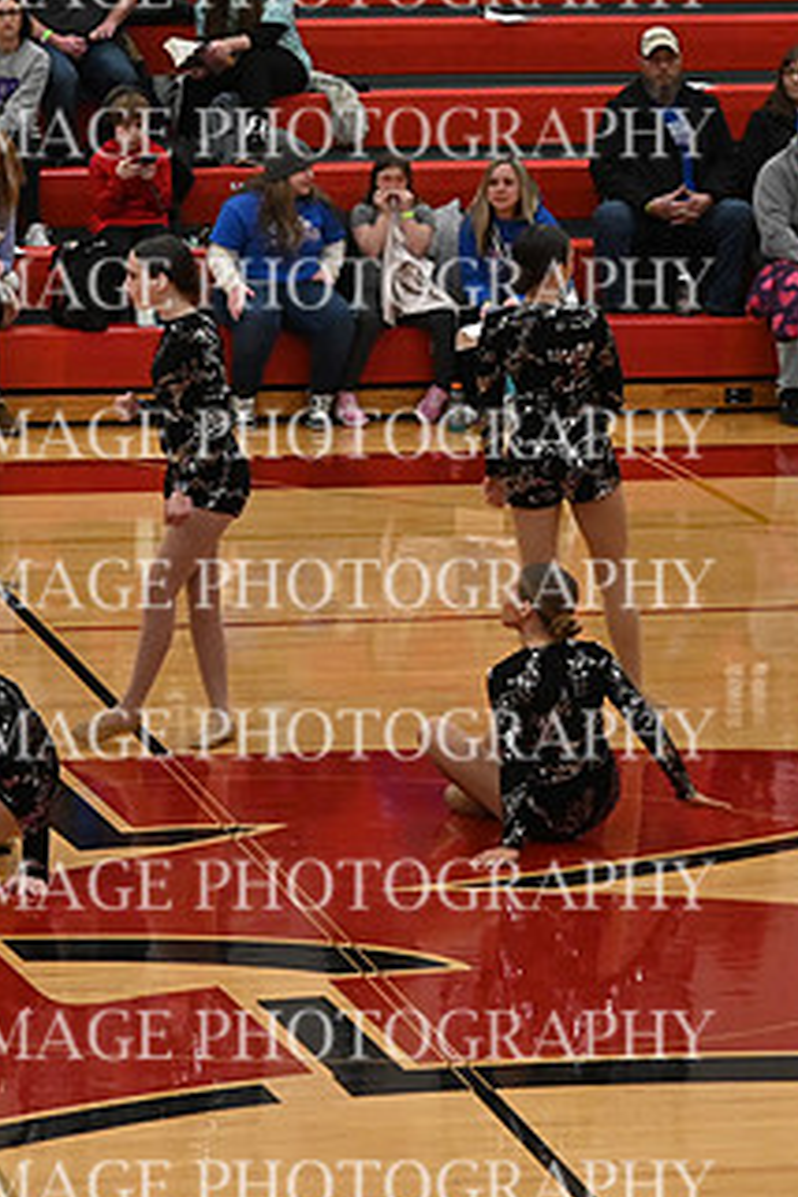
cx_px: 175
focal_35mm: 190
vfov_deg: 10.8
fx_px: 6317
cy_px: 509
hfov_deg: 7.2
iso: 5000
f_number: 4
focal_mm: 70
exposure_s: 1/400
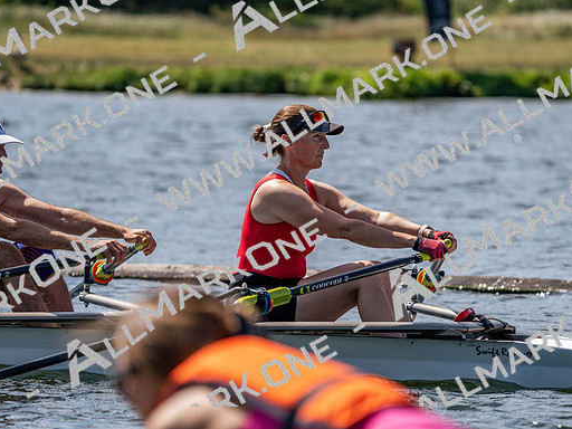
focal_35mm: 330
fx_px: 5453
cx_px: 294
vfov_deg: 4.5
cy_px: 215
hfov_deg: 6.0
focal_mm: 303
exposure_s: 1/2000
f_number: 6.3
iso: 200
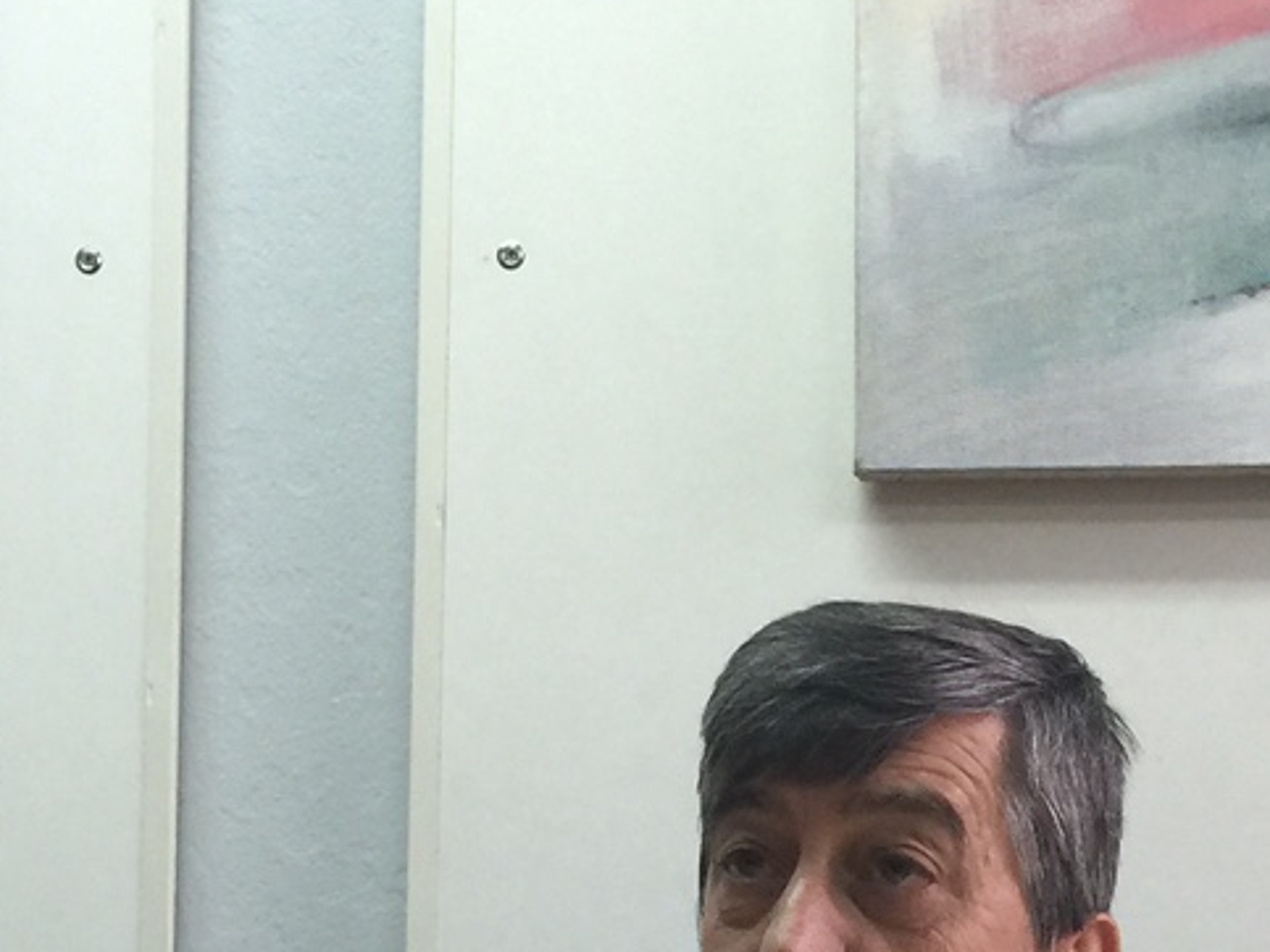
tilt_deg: -0.4
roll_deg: -2.0
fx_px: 3595
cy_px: 1194
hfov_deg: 20.0
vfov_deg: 14.5
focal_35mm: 98
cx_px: 802
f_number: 2.2
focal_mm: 4.15
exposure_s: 1/33
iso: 50
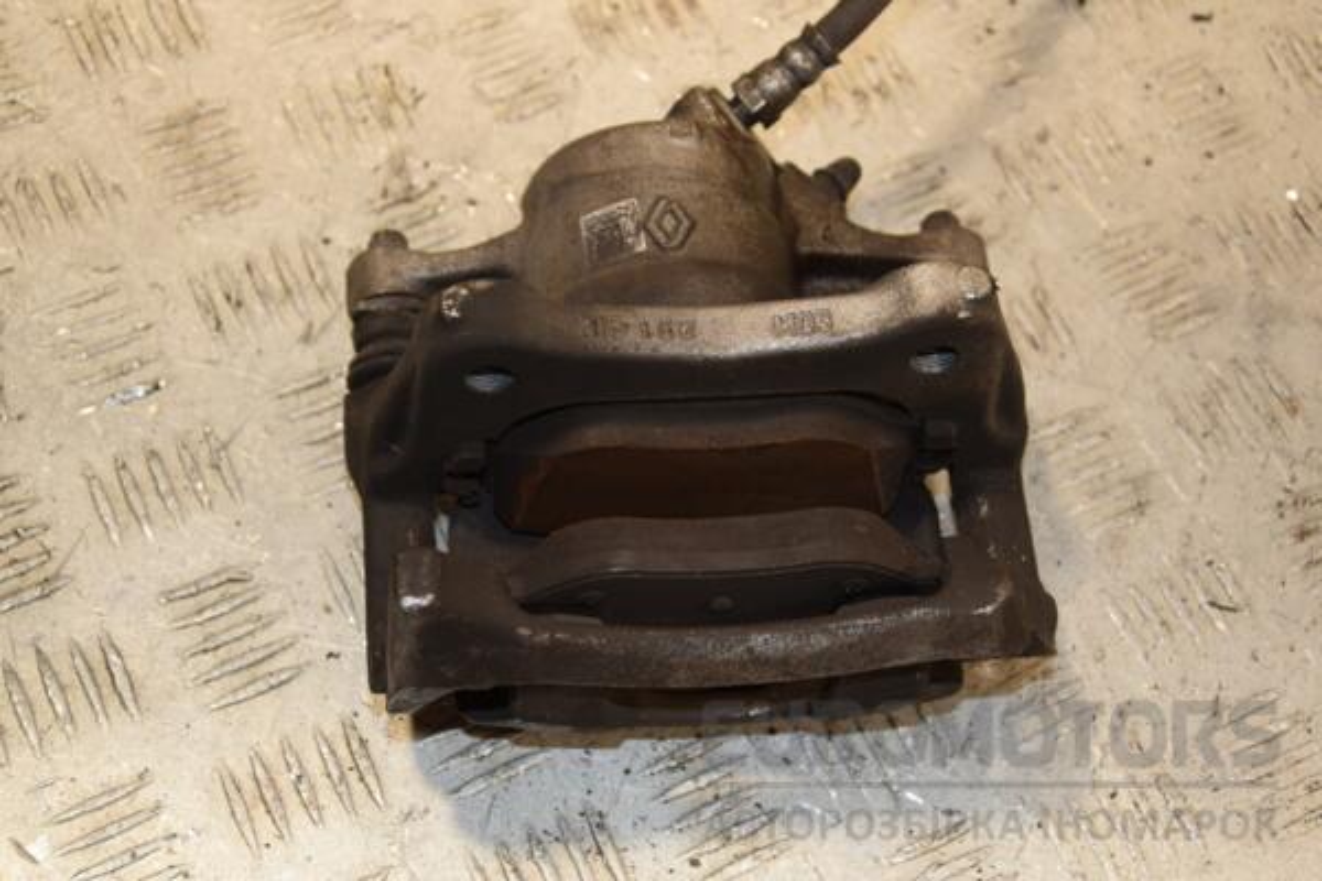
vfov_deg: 20.2
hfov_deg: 29.9
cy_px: 440
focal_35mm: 68
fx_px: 2479
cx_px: 661
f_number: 5.6
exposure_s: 1/200
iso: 800
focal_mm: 45
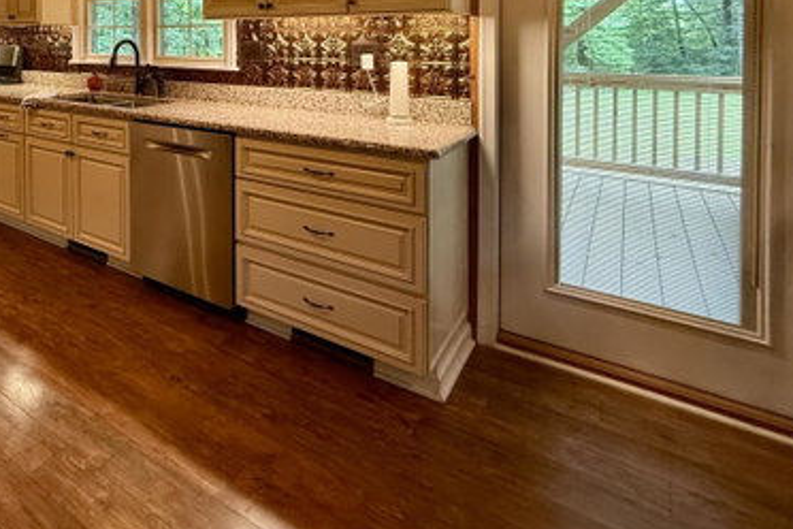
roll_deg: -0.1
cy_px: 43
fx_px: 551
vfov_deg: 45.9
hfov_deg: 63.3
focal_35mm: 25
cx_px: 125
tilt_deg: -0.4
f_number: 2.2
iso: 250
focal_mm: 2.22
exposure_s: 1/60
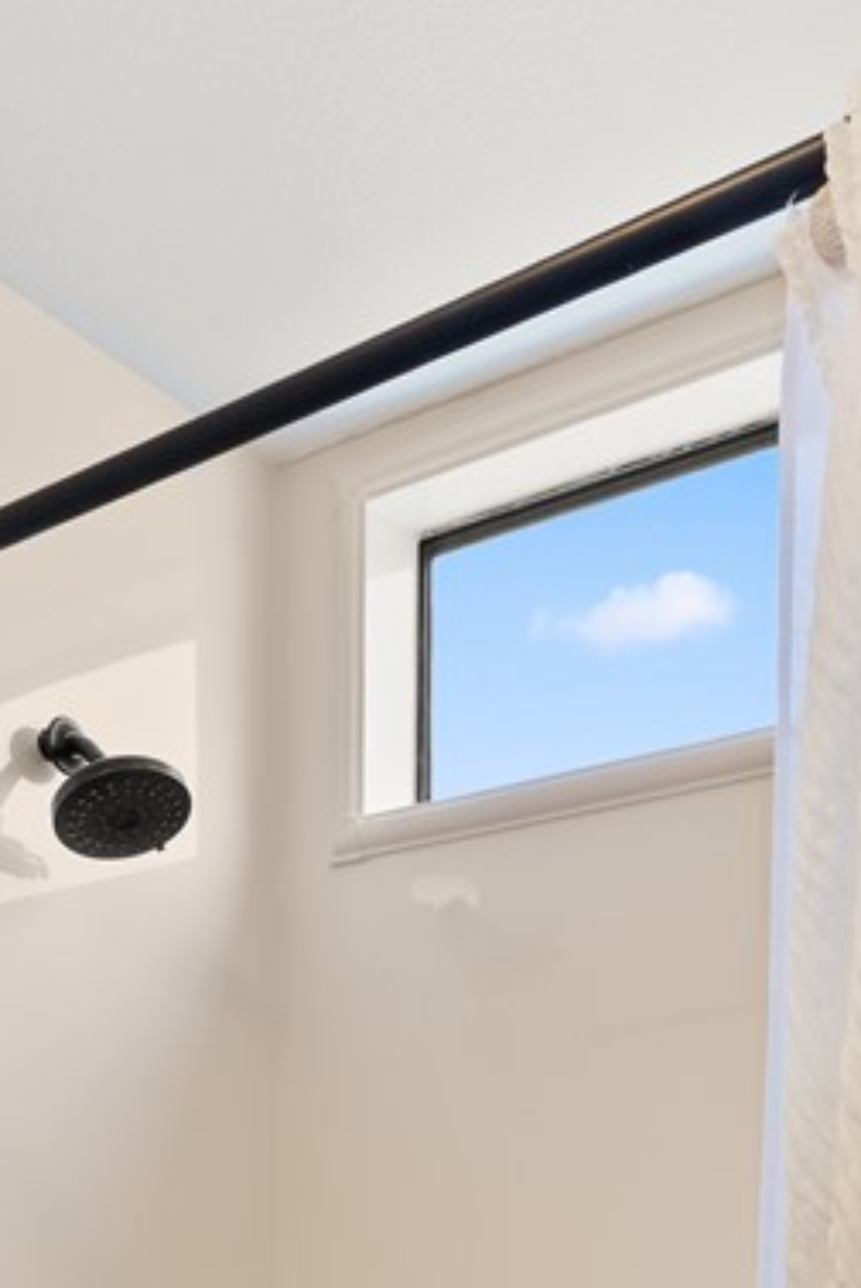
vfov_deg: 36.5
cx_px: 550
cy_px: 1396
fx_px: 1647
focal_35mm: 46
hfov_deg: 29.2
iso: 640
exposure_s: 1/8
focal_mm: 16
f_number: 9
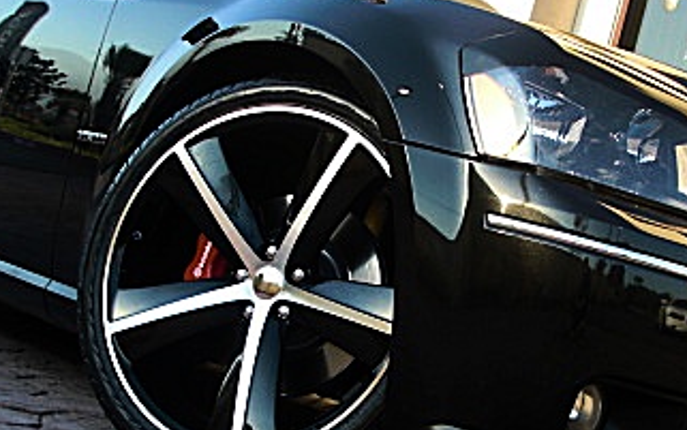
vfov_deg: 17.1
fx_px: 1424
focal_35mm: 76
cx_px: 419
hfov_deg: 27.1
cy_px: 295
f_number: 2.8
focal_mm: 6.3
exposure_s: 1/125
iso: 50
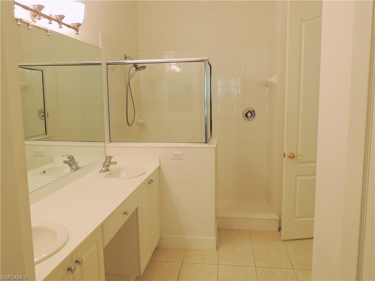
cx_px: 188
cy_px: 140
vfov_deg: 49.7
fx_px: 303
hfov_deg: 63.4
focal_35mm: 28
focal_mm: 4.9
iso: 110
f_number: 3.1
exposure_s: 1/30
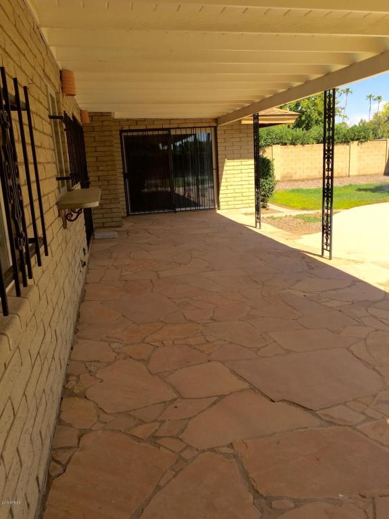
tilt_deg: -12.4
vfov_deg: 61.7
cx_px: 194
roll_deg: +2.3
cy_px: 260
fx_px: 435
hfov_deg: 48.2
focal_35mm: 29
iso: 32
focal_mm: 4.15
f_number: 2.2
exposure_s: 1/1068
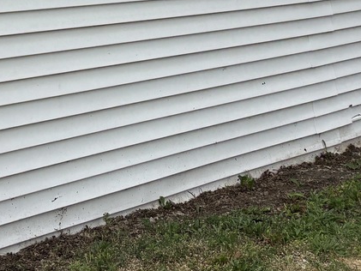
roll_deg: +2.8
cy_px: -72
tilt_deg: +1.4
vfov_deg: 15.8
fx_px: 928
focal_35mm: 89
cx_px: -16
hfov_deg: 21.1
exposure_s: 1/1058
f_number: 1.6
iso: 50
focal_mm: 5.96
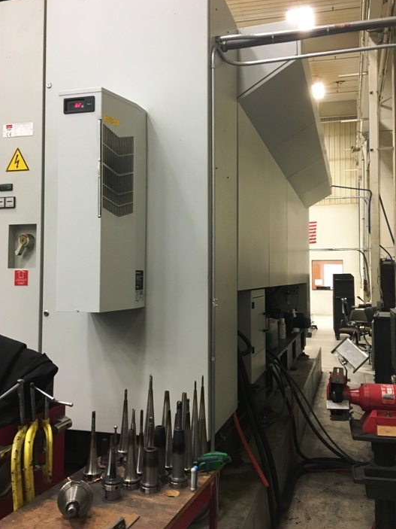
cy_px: 249
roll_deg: +0.7
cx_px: 201
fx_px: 504
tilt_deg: +1.3
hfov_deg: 42.9
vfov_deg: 55.3
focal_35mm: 33
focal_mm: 4.15
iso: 125
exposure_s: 1/30
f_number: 2.2
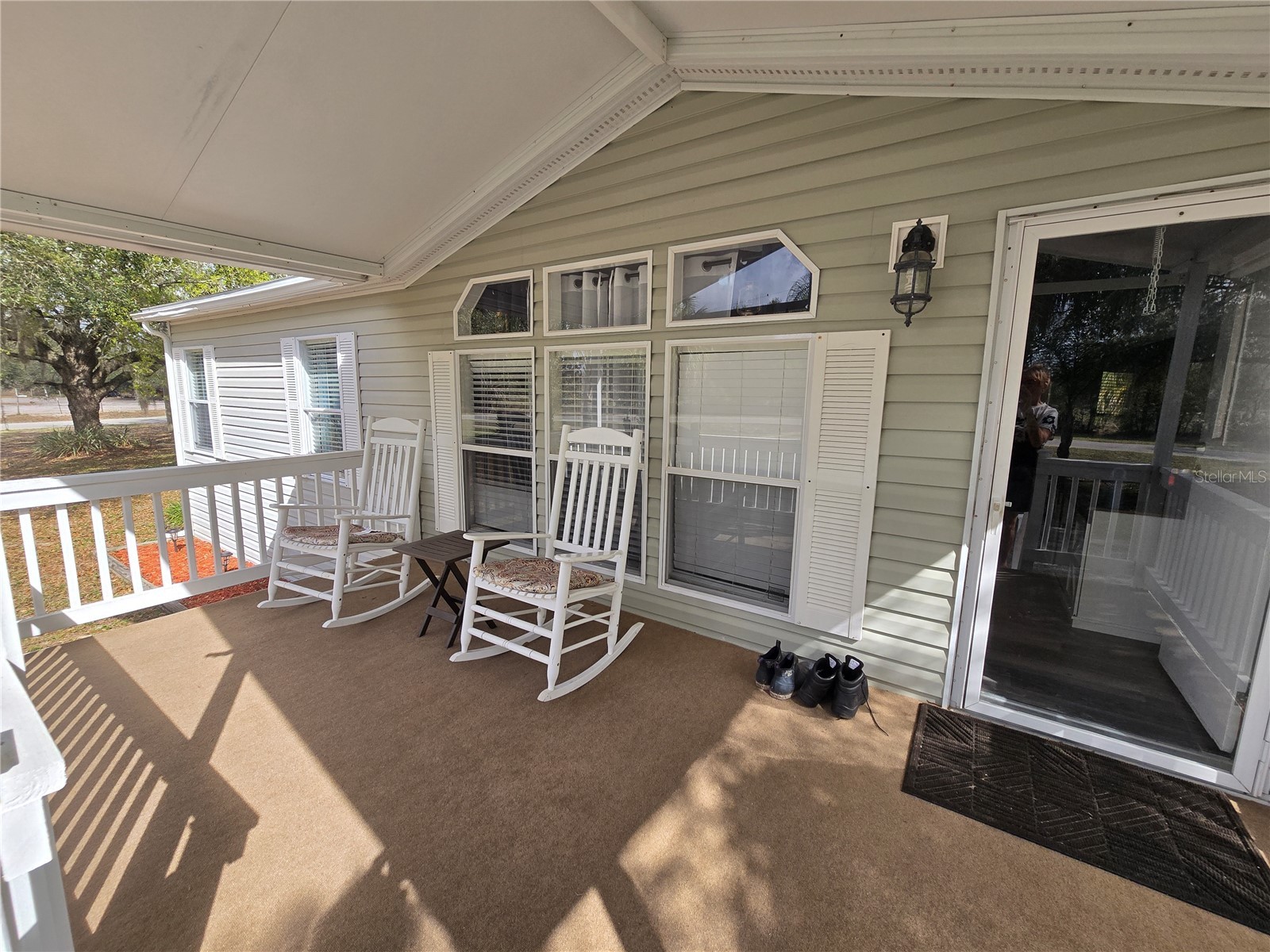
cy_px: 476
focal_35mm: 13
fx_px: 477
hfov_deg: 106.2
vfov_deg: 89.9
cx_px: 635
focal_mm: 2.2
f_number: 2.2
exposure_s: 1/1222
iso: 50
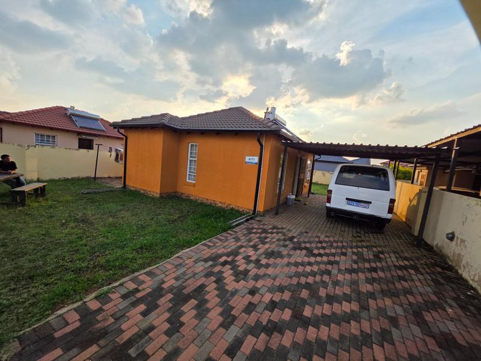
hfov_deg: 106.2
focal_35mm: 13
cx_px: 240
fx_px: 181
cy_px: 180
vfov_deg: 89.9
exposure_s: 1/1090
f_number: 1.9
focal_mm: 2.2
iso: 40
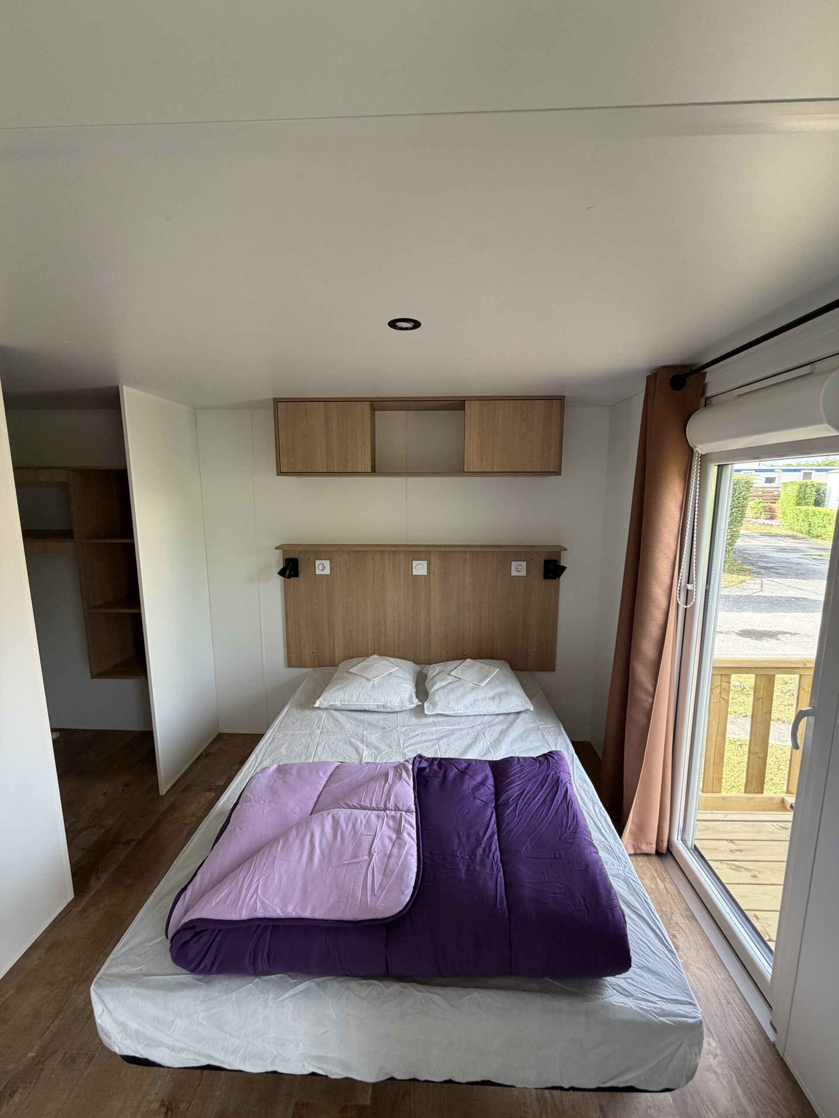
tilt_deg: -8.1
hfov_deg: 85.7
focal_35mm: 14
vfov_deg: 102.1
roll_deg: +0.3
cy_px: 559
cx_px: 420
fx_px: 452
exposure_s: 1/121
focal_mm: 2.22
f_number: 2.2
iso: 125
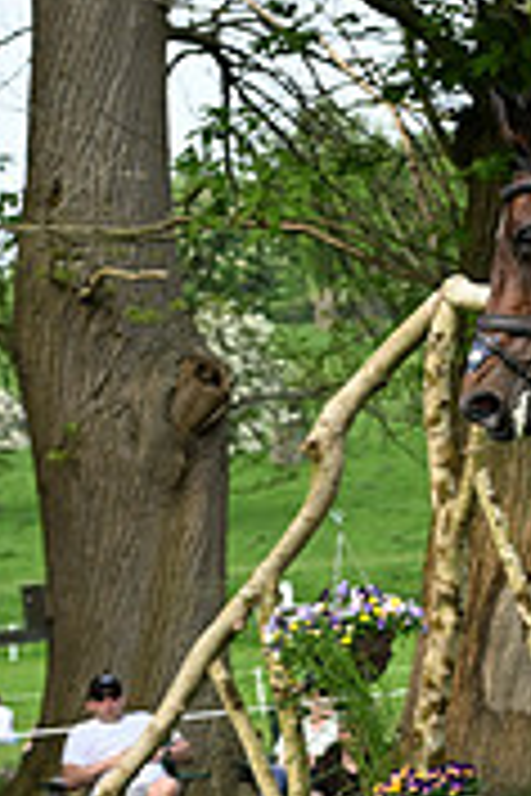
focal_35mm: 229
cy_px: 286
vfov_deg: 9.0
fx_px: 5066
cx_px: 1192
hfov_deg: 5.8
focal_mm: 70
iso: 500
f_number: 5
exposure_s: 1/1250
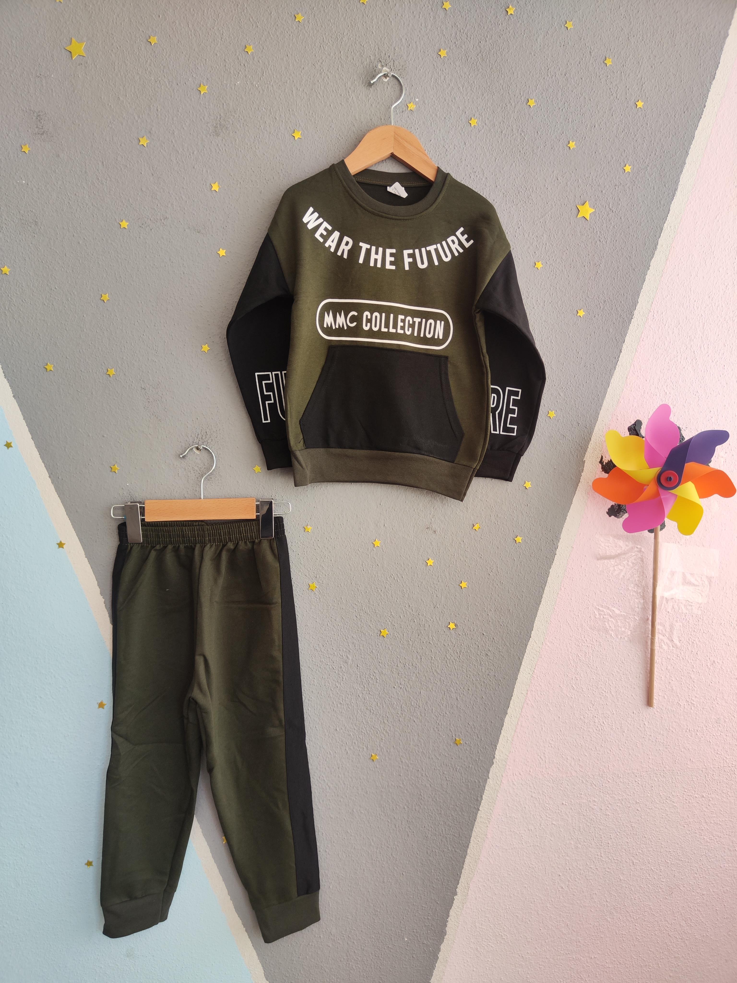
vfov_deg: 71.6
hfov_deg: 56.8
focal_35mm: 24
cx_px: 368
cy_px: 492
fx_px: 681
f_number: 1.88
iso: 104
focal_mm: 5.59
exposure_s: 1/100
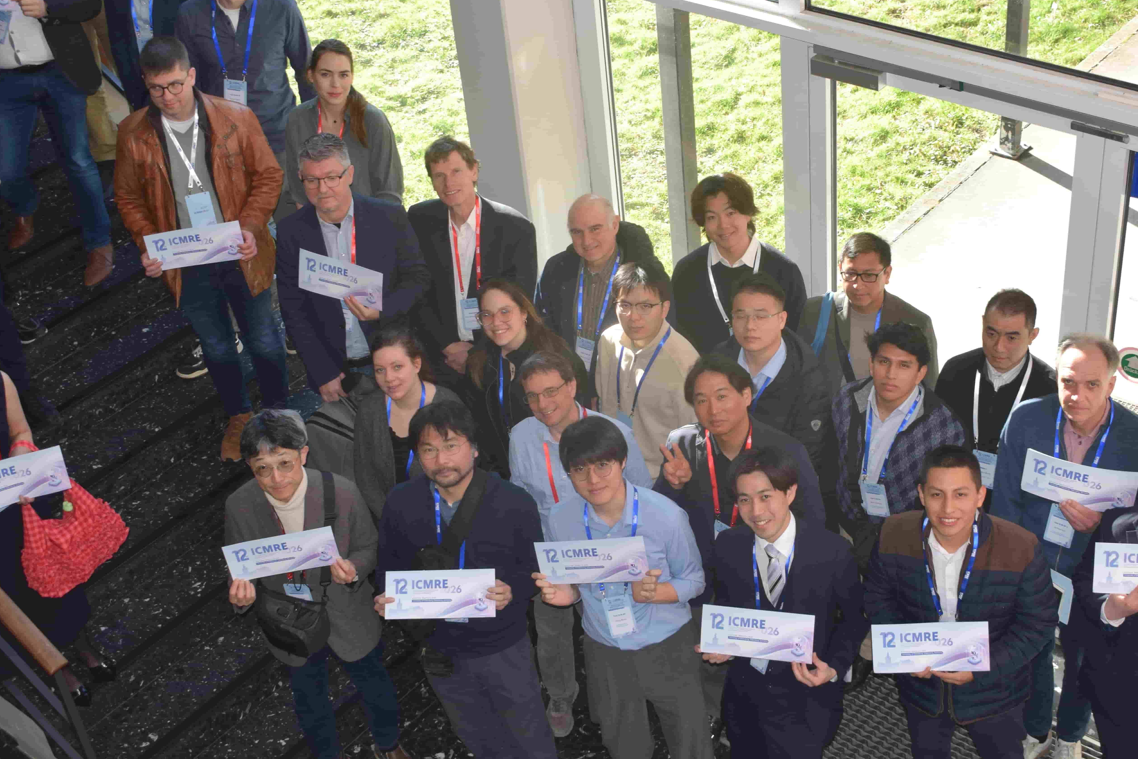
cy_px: 361
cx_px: 618
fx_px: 1631
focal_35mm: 52
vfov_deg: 26.2
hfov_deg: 38.4
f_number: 5.6
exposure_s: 1/125
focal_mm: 29
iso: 320
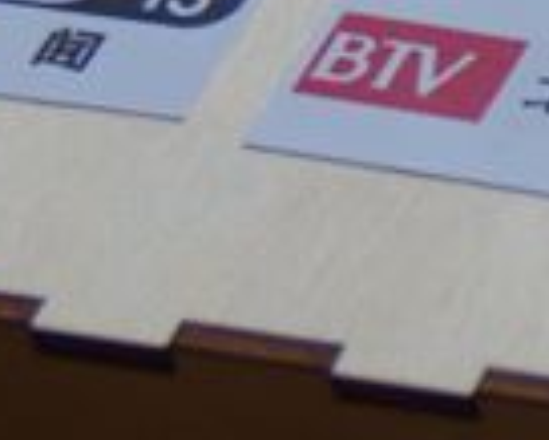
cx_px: 1284
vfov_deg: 5.0
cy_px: 93
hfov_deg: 6.0
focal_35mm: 312
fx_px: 5073
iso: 100
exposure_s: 1/60
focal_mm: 28
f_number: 3.2
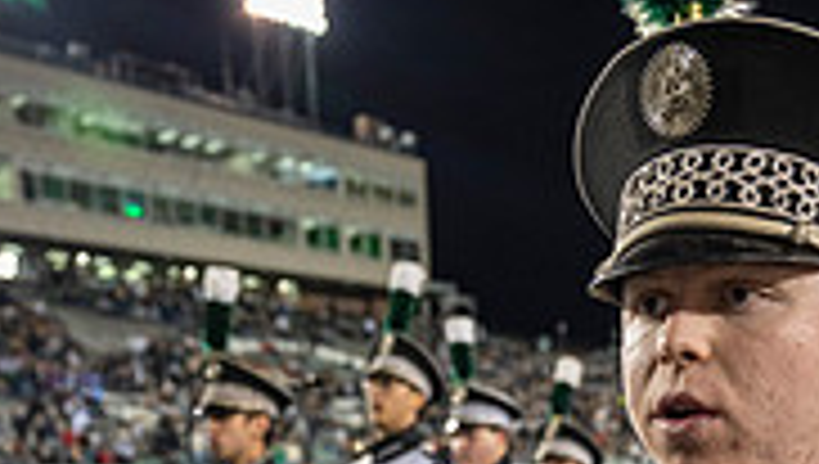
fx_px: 1348
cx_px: 567
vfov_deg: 17.4
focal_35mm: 62
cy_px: 707
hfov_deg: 33.4
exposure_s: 1/500
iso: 1250
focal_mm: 24
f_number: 3.2
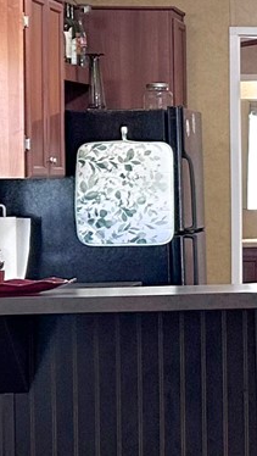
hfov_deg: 7.9
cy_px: 207
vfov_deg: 15.0
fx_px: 1729
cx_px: 619
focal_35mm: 143
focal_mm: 6.86
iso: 125
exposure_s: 1/60
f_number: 1.78
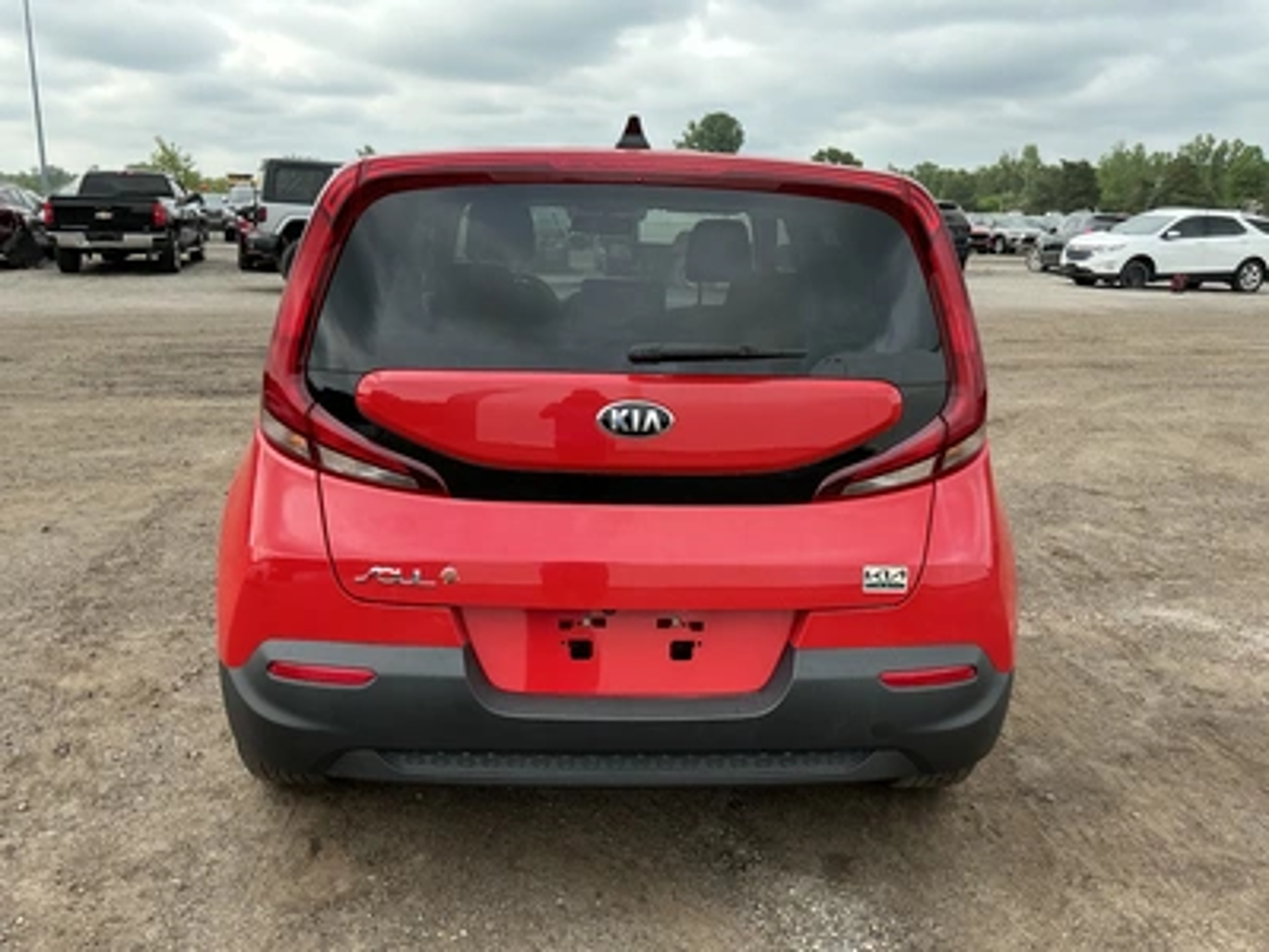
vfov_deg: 49.7
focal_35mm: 28
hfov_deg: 63.4
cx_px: 634
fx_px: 1026
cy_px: 476
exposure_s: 1/635
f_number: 1.8
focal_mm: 3
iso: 25
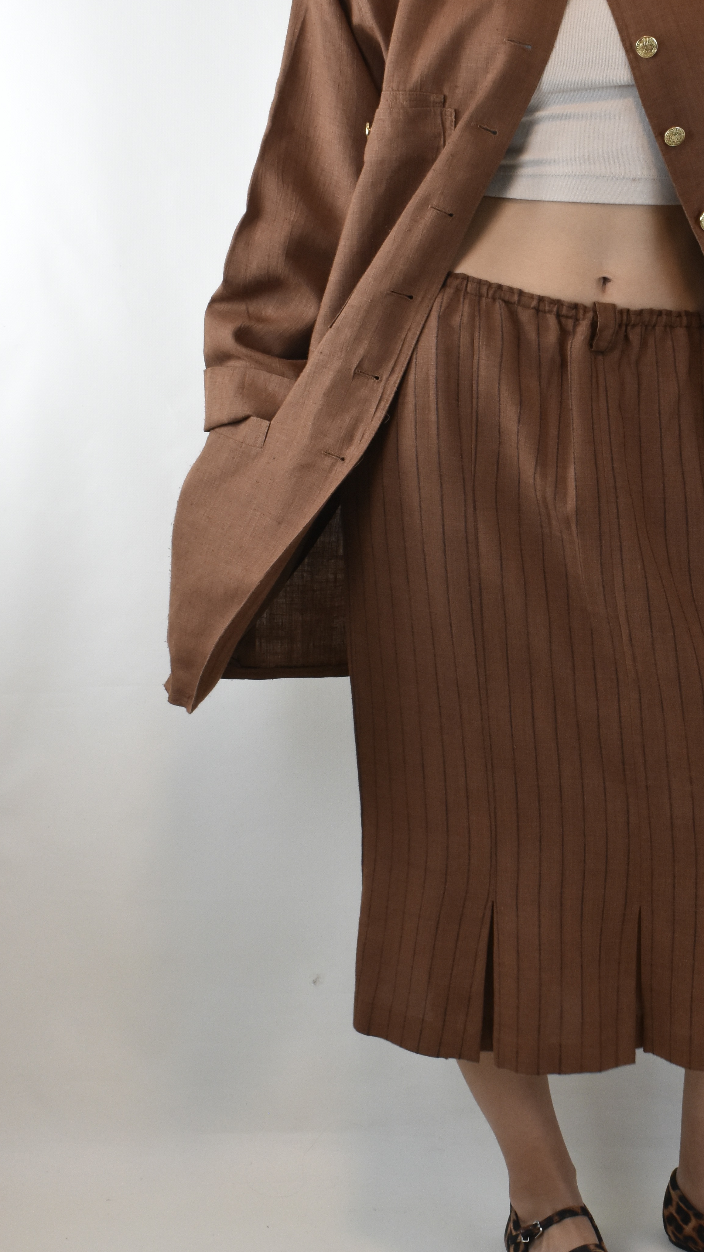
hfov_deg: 19.3
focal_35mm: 62
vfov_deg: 33.9
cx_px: 565
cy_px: 587
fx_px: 2050
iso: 1000
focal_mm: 27
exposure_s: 1/50
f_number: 11
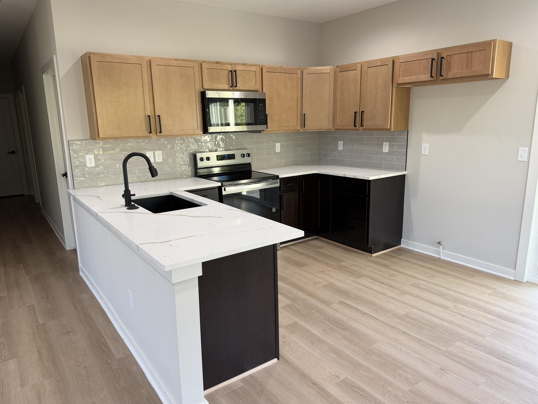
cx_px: 269
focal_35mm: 24
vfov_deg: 56.8
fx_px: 373
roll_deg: +1.1
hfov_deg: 71.6
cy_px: 202
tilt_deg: -12.2
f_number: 1.78
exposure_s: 1/120
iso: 160
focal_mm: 6.76
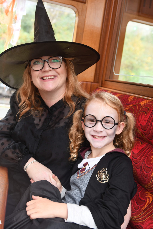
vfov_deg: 46.4
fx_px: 268
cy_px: 114
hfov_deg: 31.9
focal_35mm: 42
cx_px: 76
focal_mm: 28
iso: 500
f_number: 2.8
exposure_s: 1/60
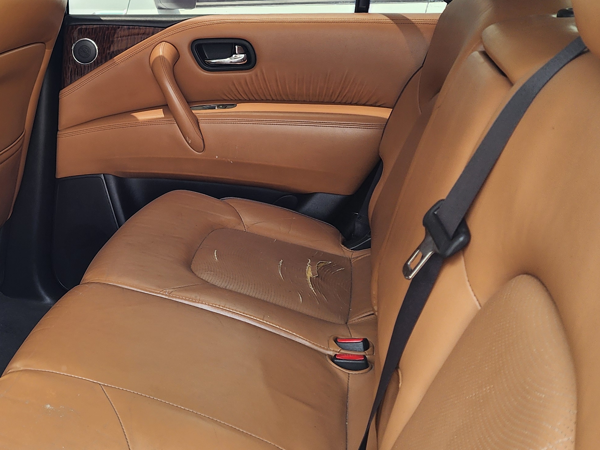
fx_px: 815
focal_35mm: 47
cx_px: 61
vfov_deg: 30.5
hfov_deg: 37.8
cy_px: 130
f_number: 1.8
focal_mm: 6.4
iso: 64
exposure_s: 1/180
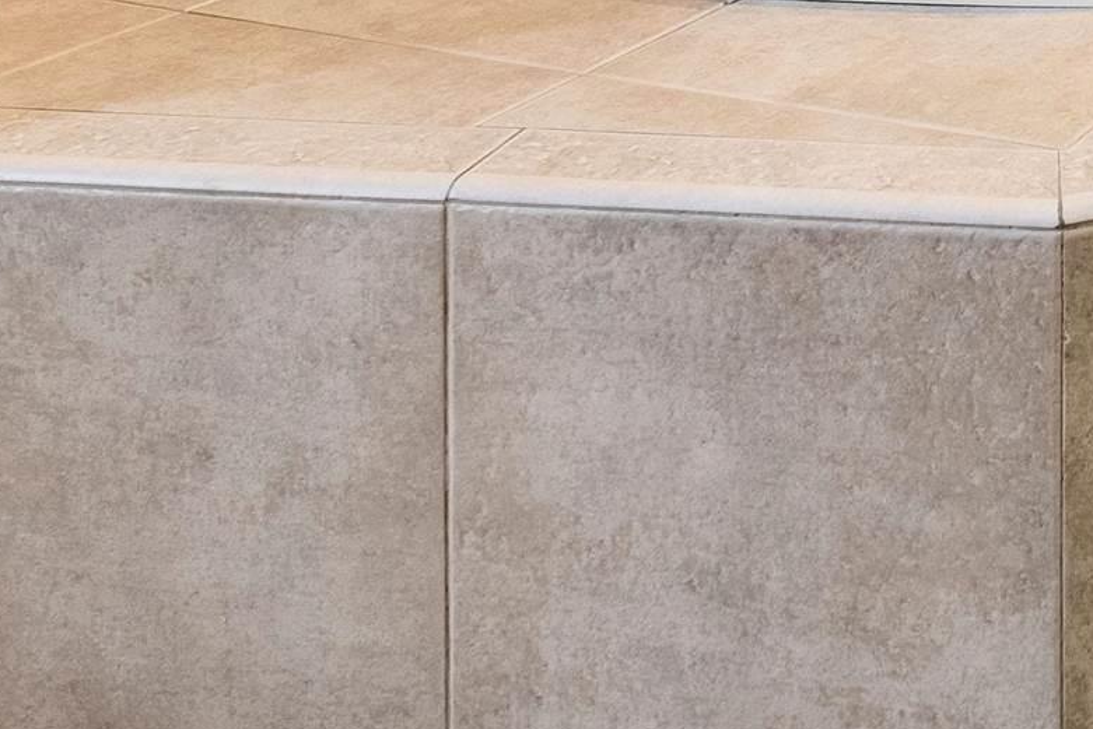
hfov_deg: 28.8
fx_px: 1792
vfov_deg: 18.0
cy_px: -606
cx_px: 1356
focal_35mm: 59
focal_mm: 10
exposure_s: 1/3
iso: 640
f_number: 7.1
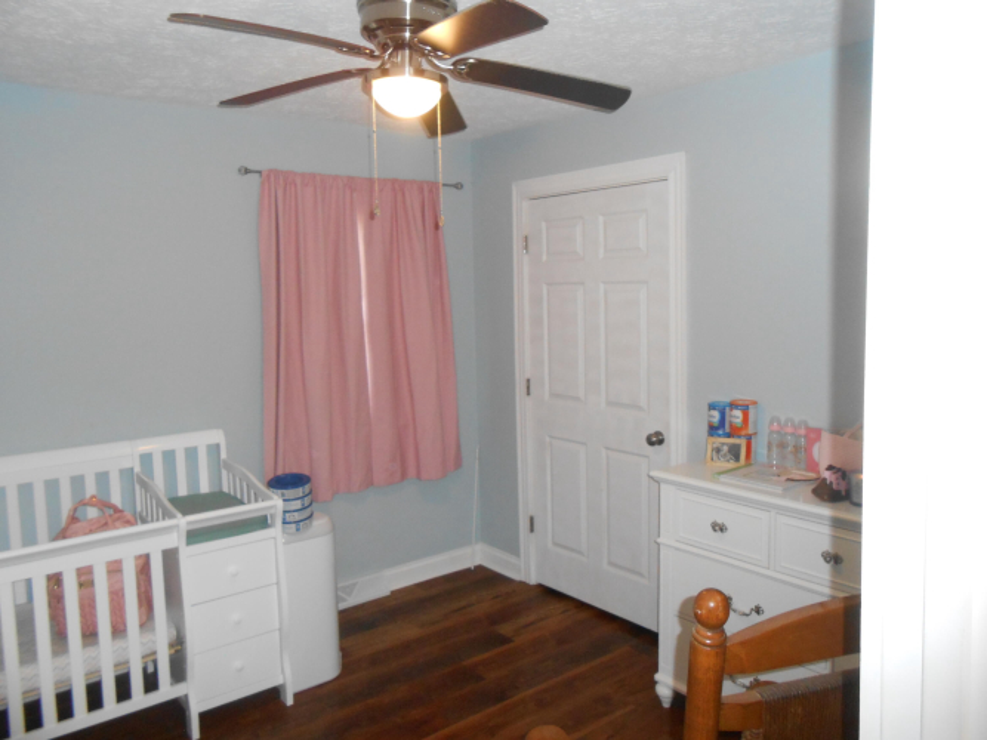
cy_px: 370
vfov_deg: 53.0
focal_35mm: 26
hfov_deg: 67.3
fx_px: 741
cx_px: 494
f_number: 3.5
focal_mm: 4.6
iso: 320
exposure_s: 1/25
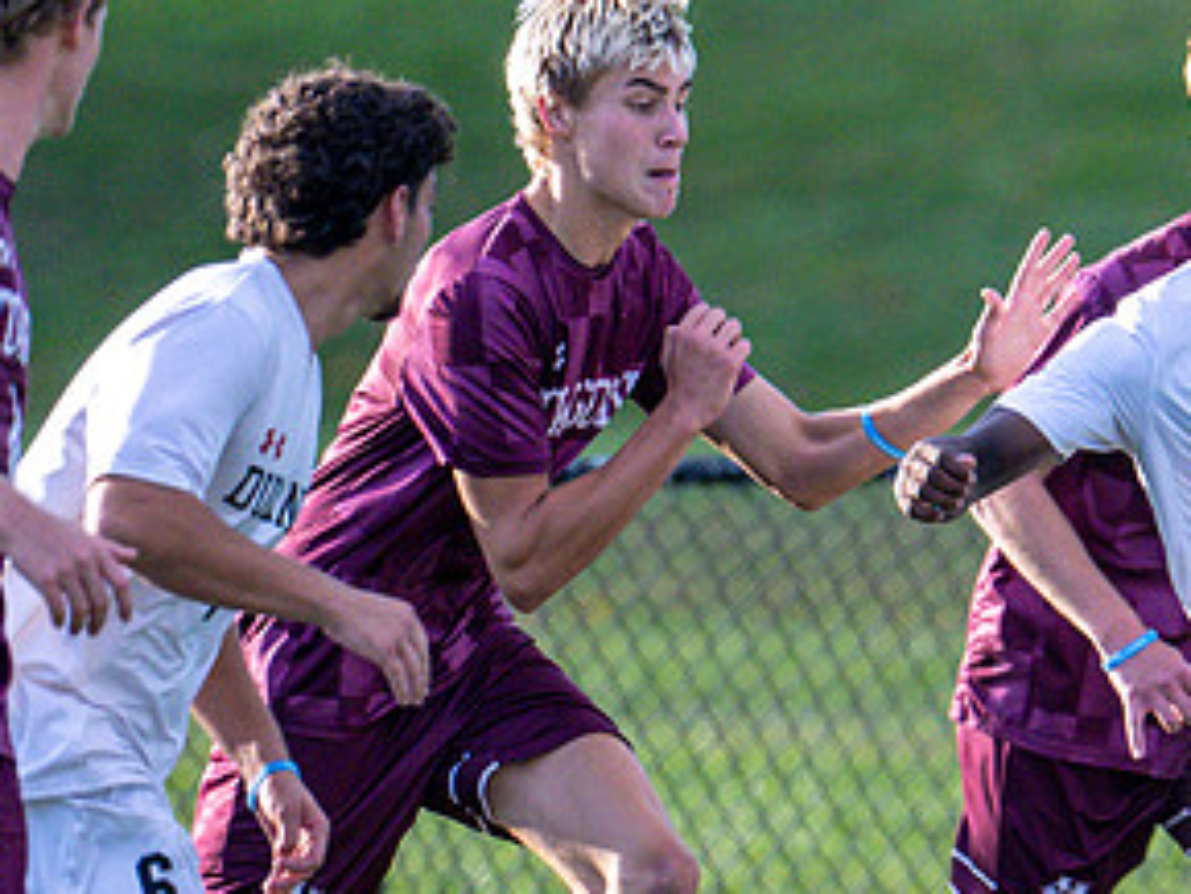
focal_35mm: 1555
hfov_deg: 1.3
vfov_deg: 1.0
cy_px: 711
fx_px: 53524
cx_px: 1481
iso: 1400
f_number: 4.5
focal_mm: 400
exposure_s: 1/2500
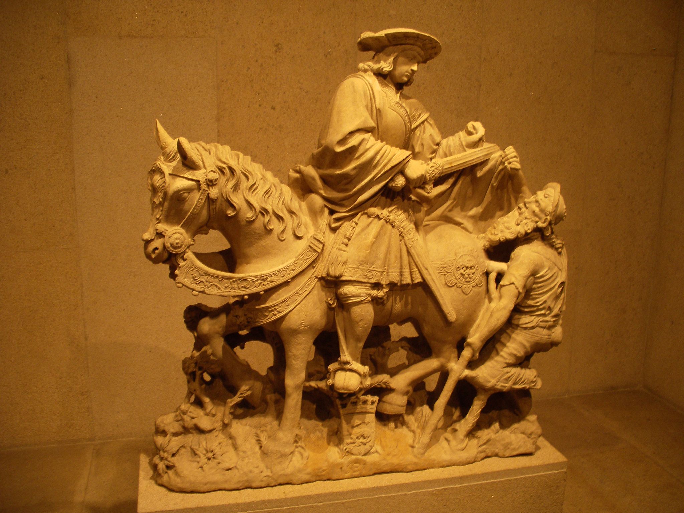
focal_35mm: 37
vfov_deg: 38.7
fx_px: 731
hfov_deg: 50.1
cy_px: 256
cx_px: 342
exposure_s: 1/8
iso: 200
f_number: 2.8
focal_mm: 7.8
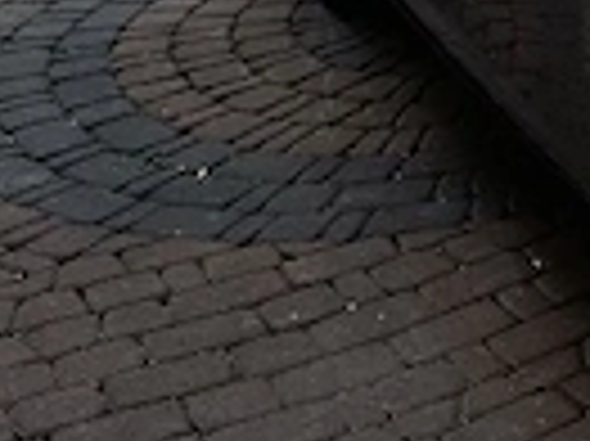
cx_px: 1112
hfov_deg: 14.3
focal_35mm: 119
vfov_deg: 11.9
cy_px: -225
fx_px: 2026
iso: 51
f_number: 1.5
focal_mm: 4.94
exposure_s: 1/625
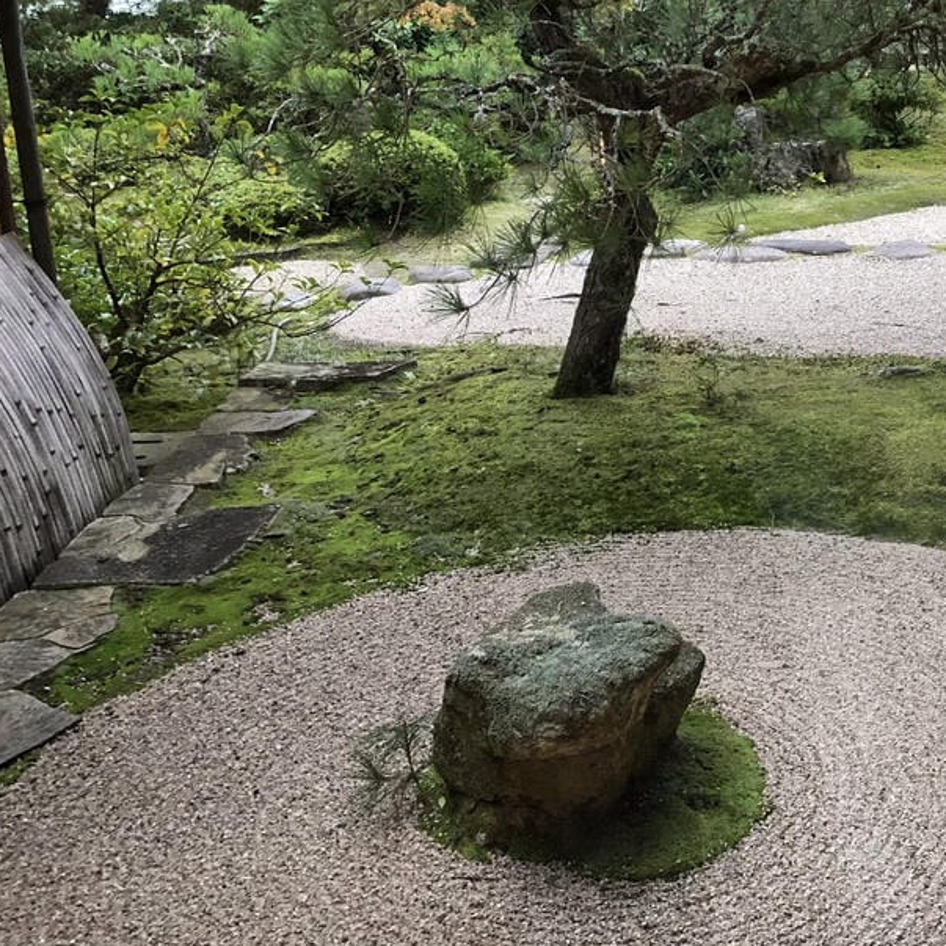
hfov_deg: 32.2
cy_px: 265
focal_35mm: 51
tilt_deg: -13.1
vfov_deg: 32.9
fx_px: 1577
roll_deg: +1.7
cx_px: 795
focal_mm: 3.99
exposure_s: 1/15
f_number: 1.8
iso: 64
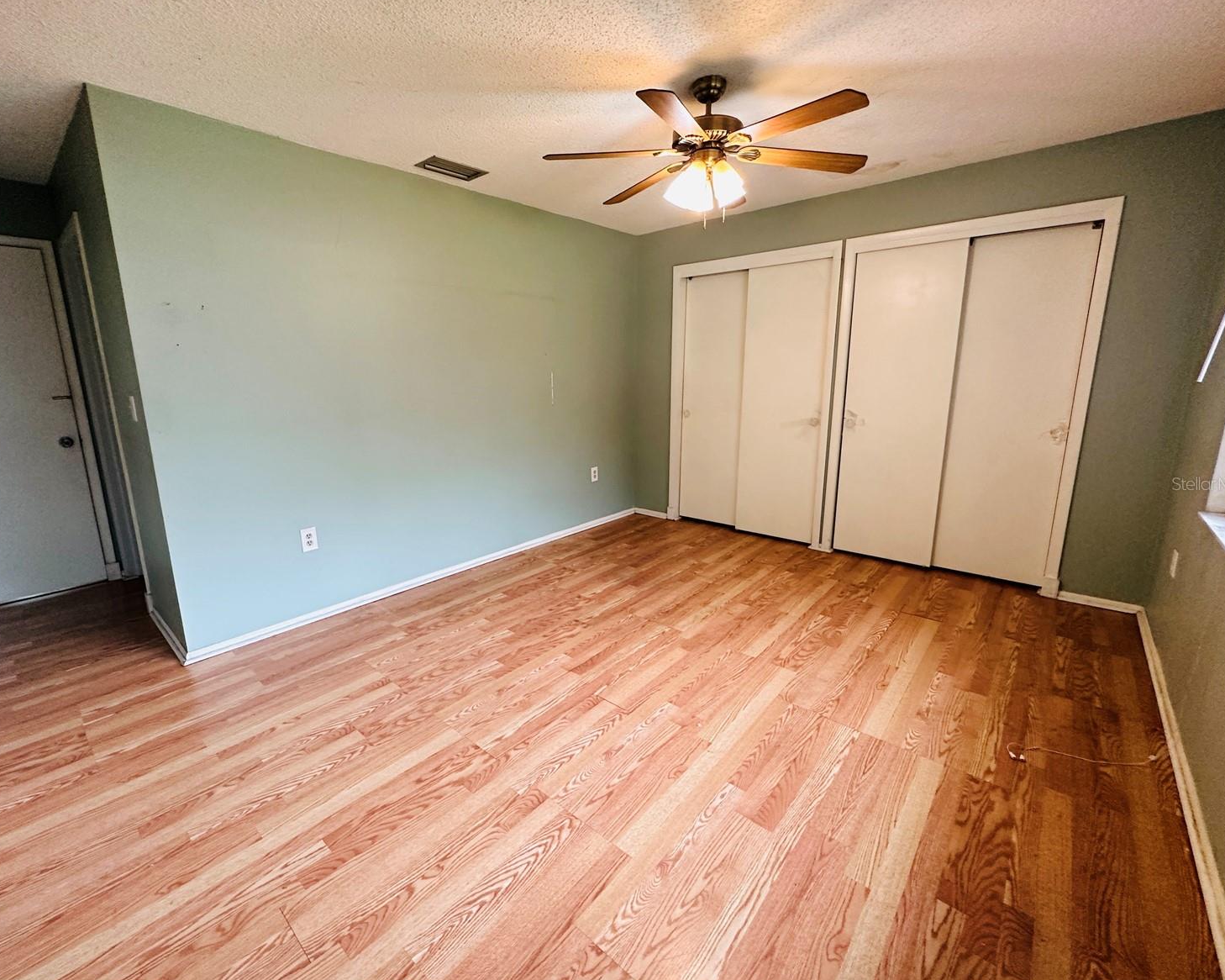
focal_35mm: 15
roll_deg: +0.8
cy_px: 483
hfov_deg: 96.7
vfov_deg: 84.0
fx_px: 544
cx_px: 579
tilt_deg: -12.2
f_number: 2.2
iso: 320
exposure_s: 1/120
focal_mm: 2.22
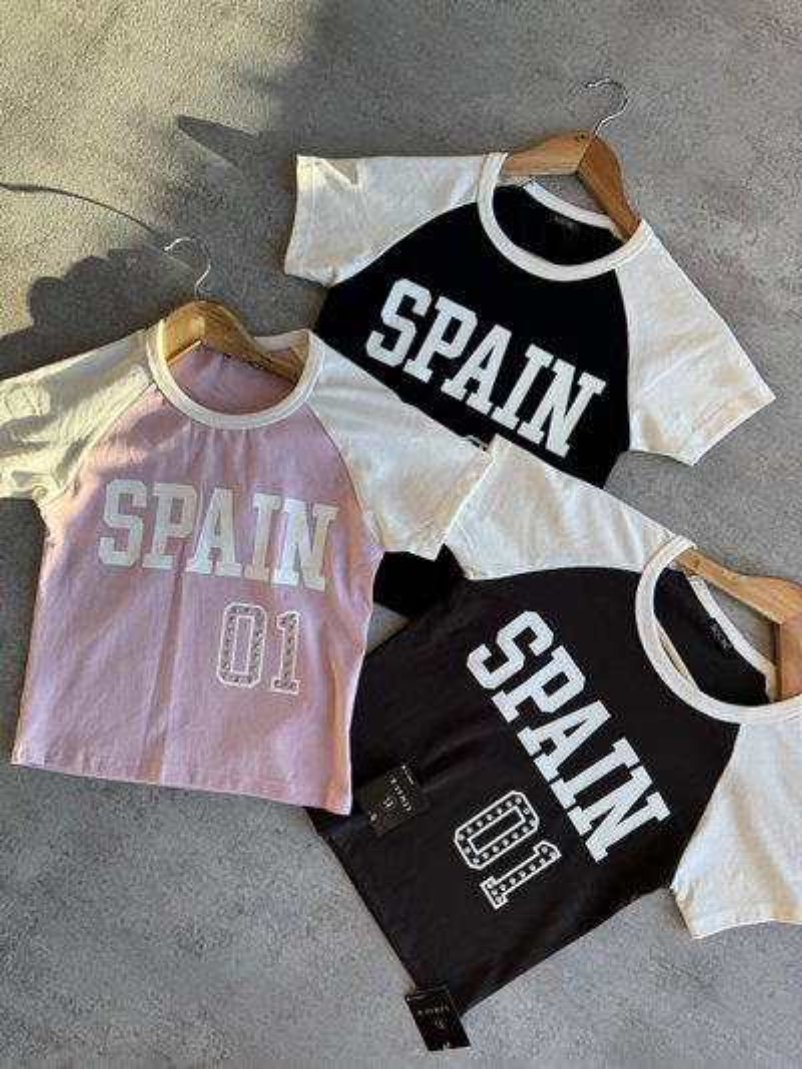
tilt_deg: -85.0
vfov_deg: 71.6
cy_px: 534
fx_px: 741
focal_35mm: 24
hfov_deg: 56.8
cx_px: 401
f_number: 1.78
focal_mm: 6.76
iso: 80
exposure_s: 1/349
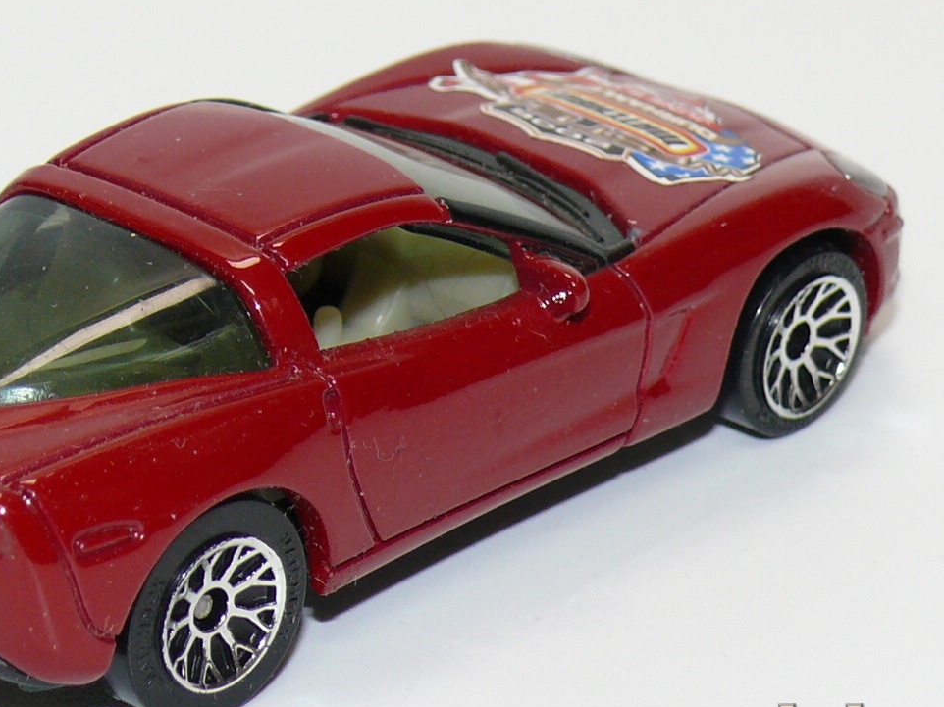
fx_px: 5262
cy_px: 265
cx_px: 245
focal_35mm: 193
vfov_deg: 7.7
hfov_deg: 10.2
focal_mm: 14.3
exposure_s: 1/30
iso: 100
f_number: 4
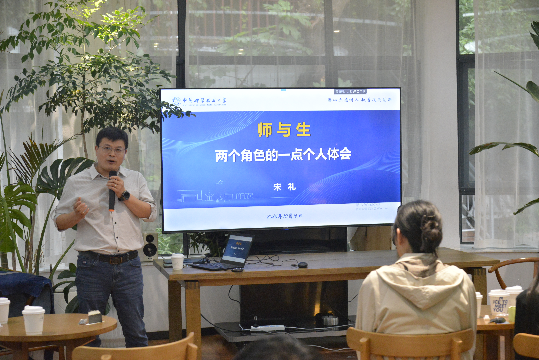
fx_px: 988
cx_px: 270
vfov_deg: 20.6
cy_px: 180
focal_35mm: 66
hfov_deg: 30.5
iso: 5600
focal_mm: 66
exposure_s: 1/125
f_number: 5
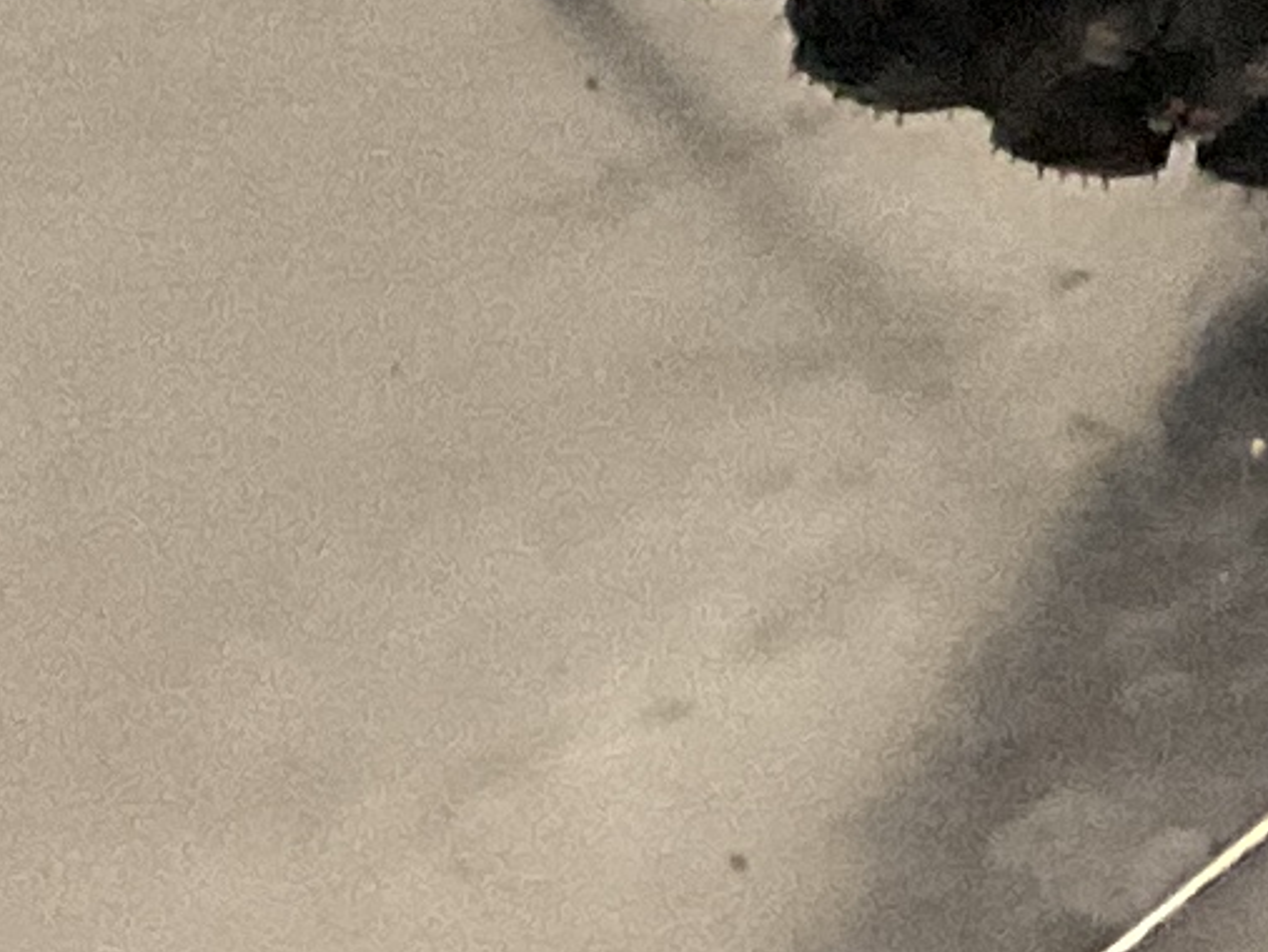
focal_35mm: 231
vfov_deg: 5.8
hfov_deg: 7.9
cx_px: 3170
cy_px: -2305
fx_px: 8466
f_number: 1.8
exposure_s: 1/60
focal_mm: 3
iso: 250
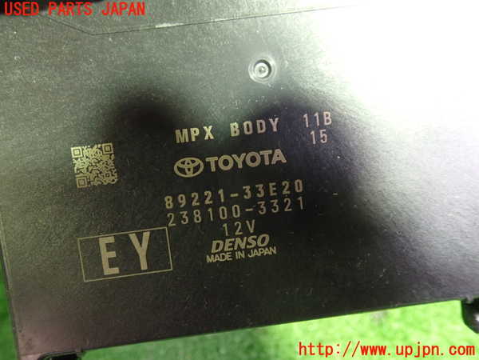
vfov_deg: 46.8
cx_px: 240
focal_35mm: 30
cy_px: 180
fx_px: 415
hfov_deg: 60.0
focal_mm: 5.4
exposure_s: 1/20
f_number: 2.3
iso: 800
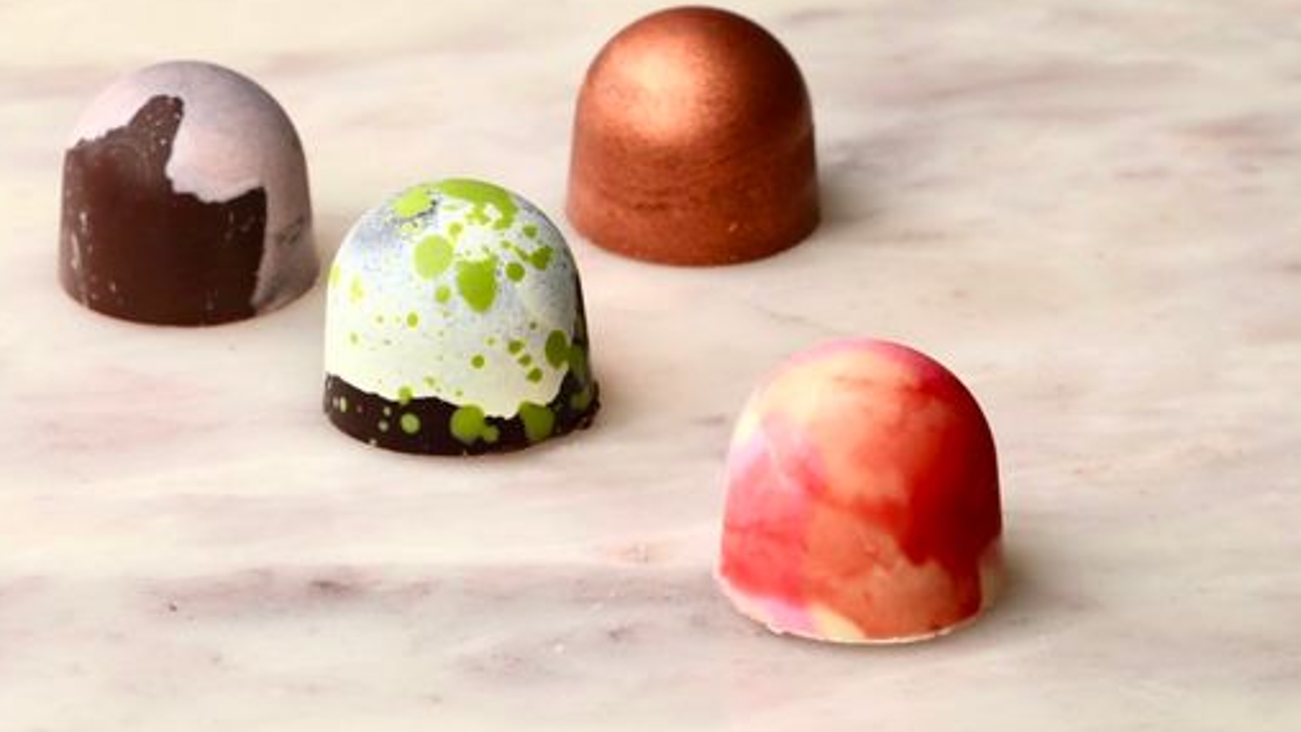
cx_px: 604
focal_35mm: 158
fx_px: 5443
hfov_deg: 13.6
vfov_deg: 7.7
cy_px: 248
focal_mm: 71
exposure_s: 1/160
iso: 500
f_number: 13
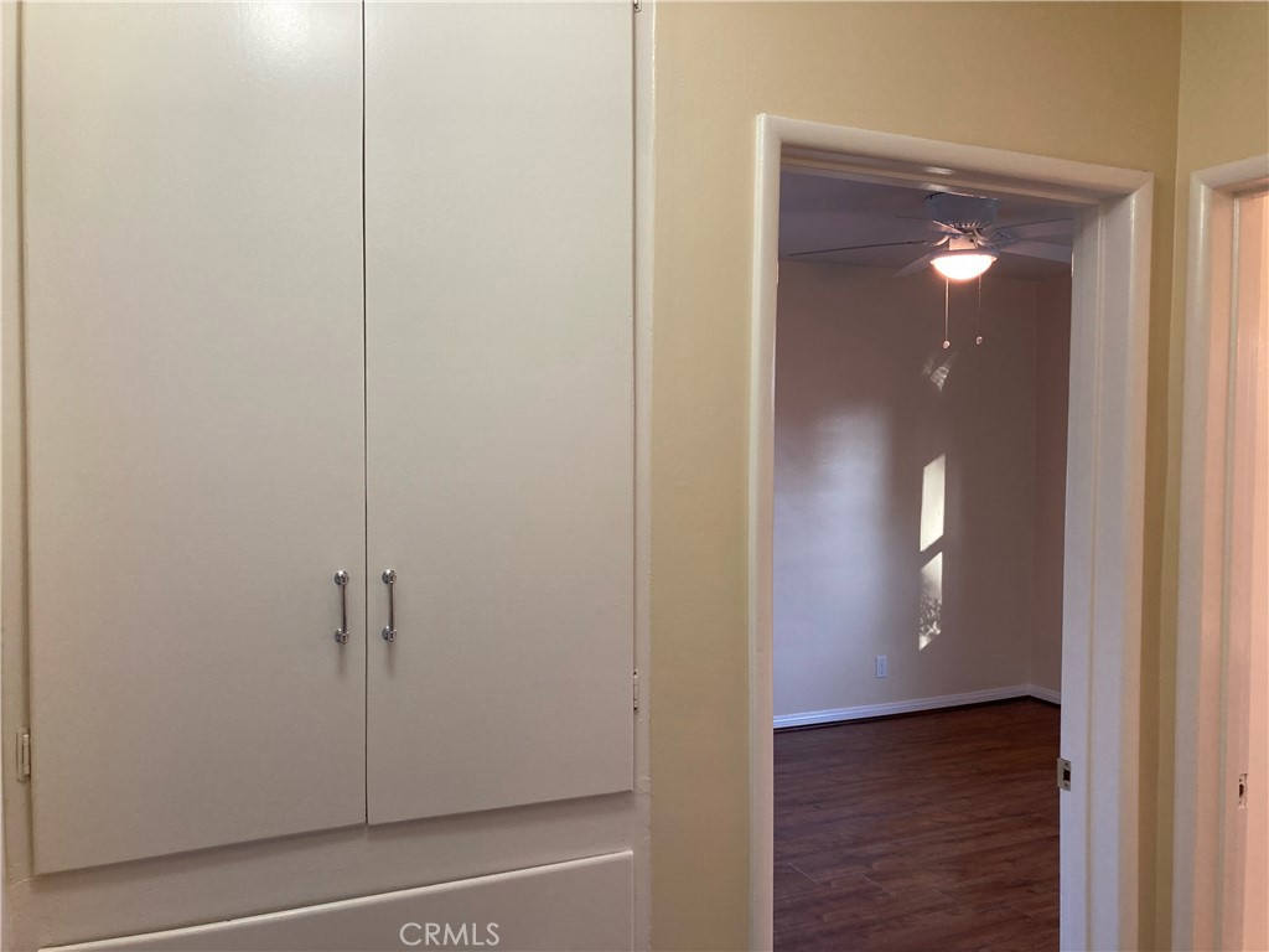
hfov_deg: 63.4
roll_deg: -0.8
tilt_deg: -2.0
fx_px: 1026
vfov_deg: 49.7
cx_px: 634
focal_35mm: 28
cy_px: 476
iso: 125
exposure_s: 1/60
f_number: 1.8
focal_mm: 3.99
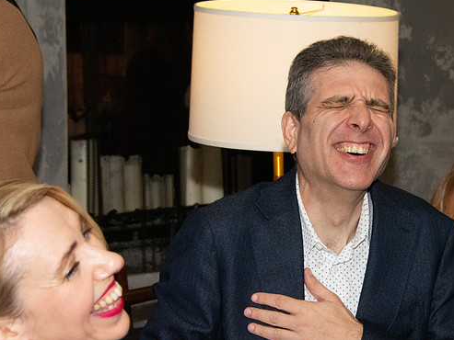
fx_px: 2243
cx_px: 318
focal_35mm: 171
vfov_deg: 8.7
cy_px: 111
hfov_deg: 11.5
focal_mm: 78
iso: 5000
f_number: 10
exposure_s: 1/160
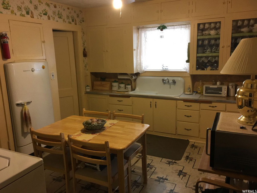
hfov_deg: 61.7
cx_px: 128
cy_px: 96
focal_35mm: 29
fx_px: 215
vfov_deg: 48.2
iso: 160
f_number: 2.2
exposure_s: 1/30
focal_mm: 4.15
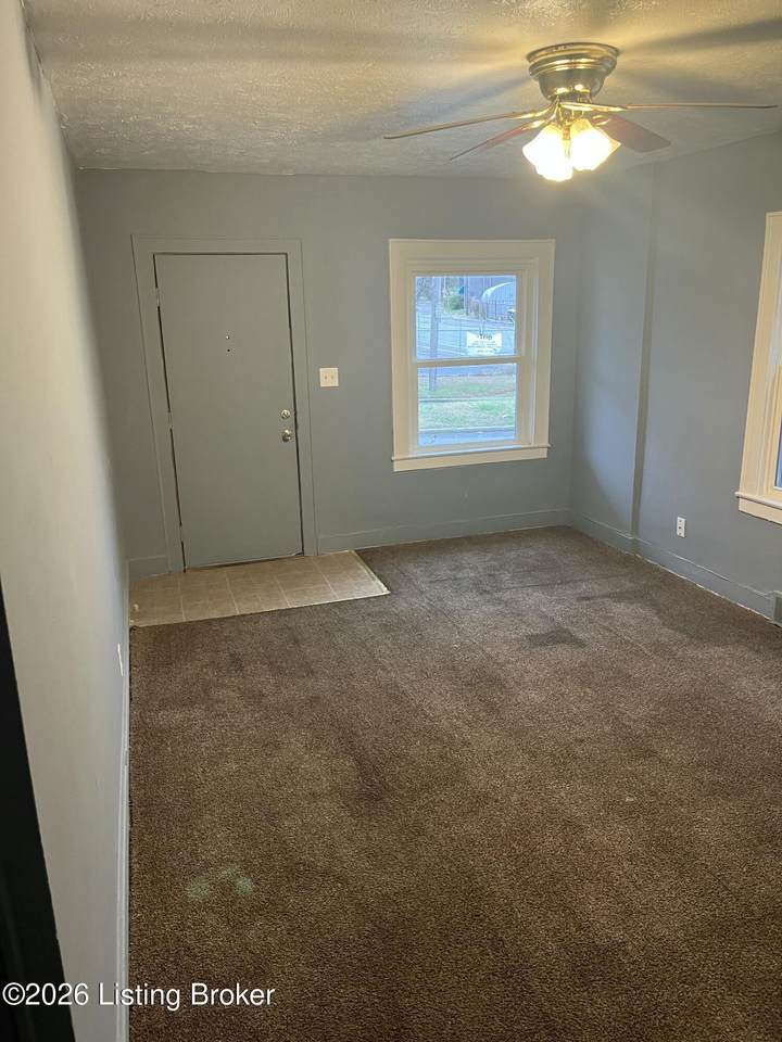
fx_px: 783
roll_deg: +2.4
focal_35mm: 26
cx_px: 391
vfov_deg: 67.3
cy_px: 521
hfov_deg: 53.1
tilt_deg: -15.2
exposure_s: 1/60
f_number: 1.6
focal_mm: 5.1
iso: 200
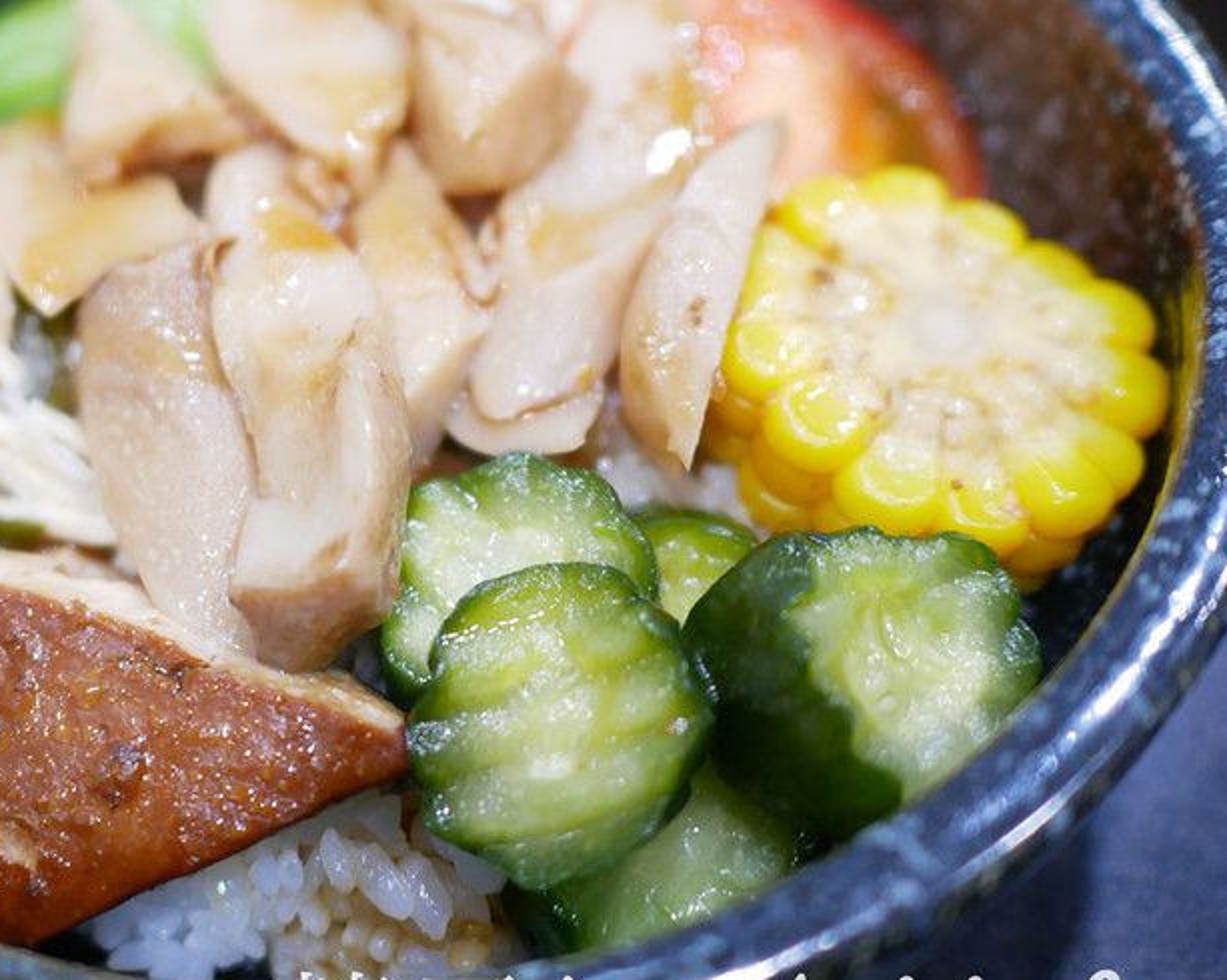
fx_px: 1561
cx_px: 364
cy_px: 451
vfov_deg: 34.9
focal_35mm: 43
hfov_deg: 42.1
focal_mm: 15
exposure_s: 1/60
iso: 800
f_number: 1.7
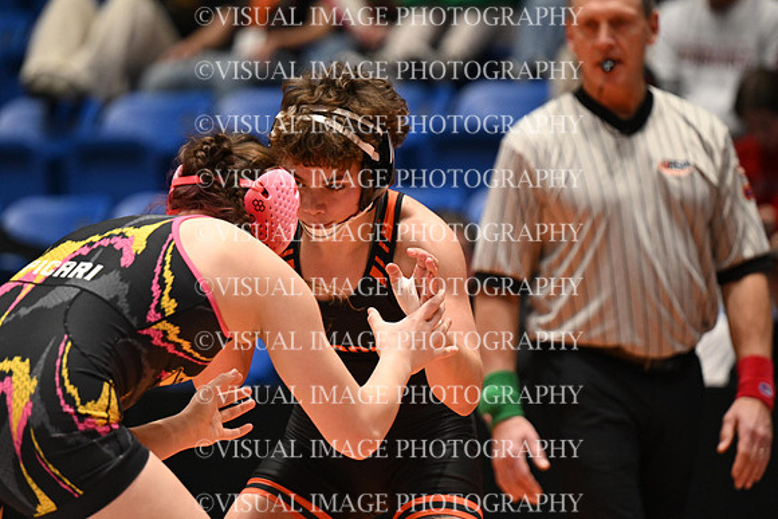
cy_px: 260
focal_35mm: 255
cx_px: 389
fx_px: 5512
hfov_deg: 8.1
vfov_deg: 5.4
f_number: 2.8
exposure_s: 1/767
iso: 2500
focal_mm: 170
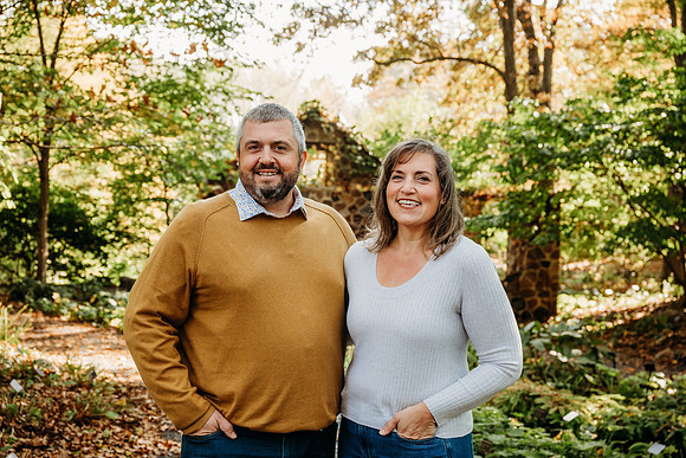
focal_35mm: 46
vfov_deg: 29.3
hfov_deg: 42.7
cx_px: 343
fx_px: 877
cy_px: 229
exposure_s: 1/320
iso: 500
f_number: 4.5
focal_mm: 46
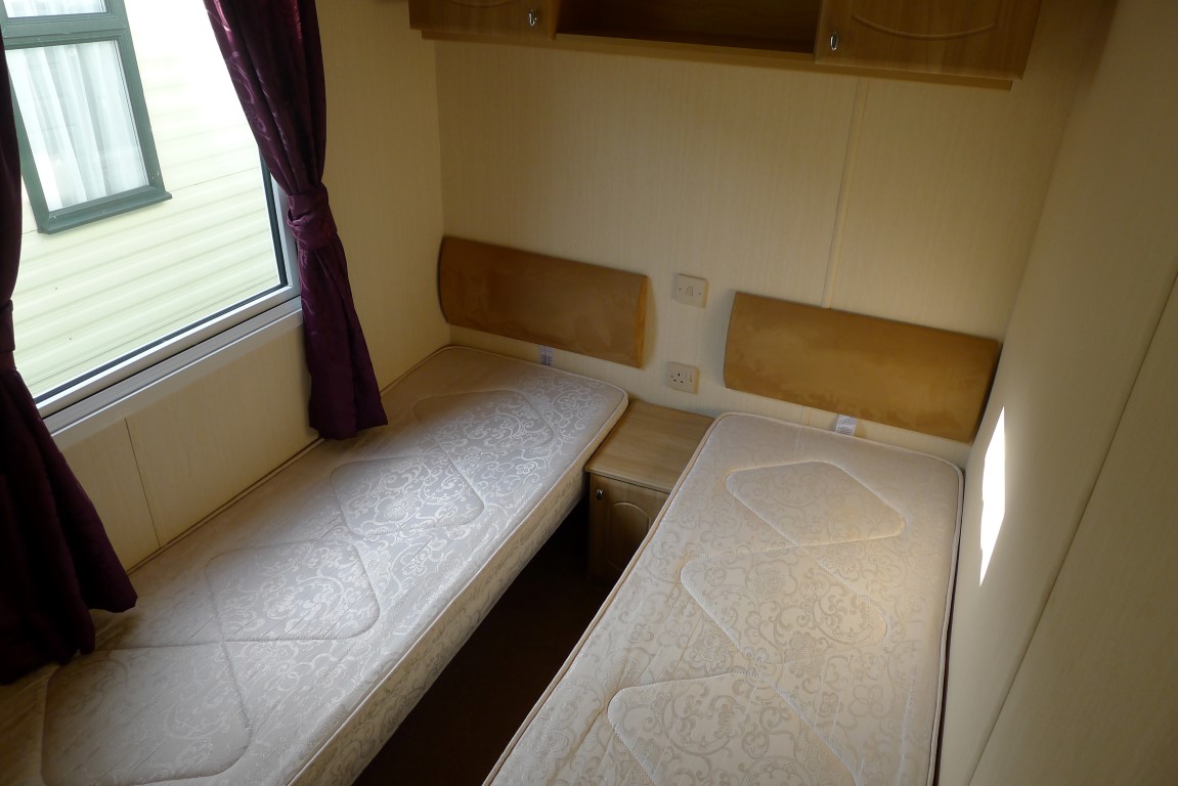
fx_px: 785
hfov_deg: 73.7
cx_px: 589
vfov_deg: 53.2
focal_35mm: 24
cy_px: 393
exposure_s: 1/100
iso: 80
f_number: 2.8
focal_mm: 5.1
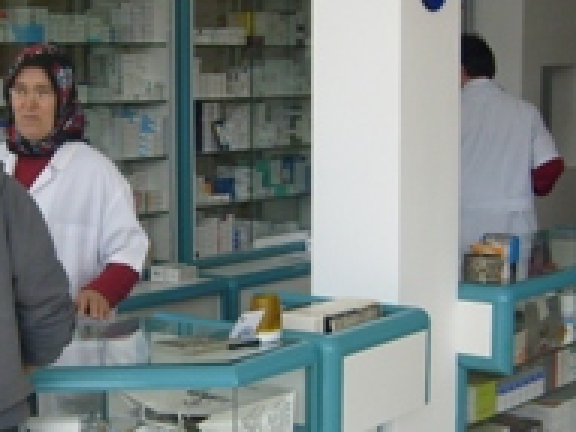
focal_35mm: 82
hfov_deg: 23.7
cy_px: 248
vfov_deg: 18.0
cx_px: 178
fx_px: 1364
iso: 80
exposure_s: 1/250
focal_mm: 5.8
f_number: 2.8
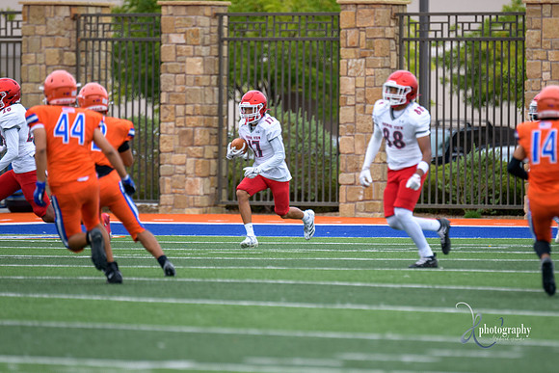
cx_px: 313
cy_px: 178
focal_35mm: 453
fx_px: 7038
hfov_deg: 4.5
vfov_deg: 3.0
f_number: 2.8
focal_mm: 300
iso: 250
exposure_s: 1/1000
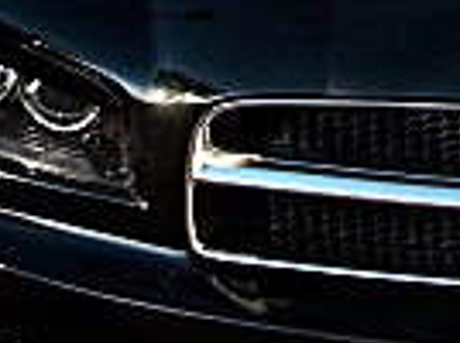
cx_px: 570
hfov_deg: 11.3
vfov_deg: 8.3
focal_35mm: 172
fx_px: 2282
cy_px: -250
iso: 50
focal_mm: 6.3
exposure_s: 1/160
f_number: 2.8
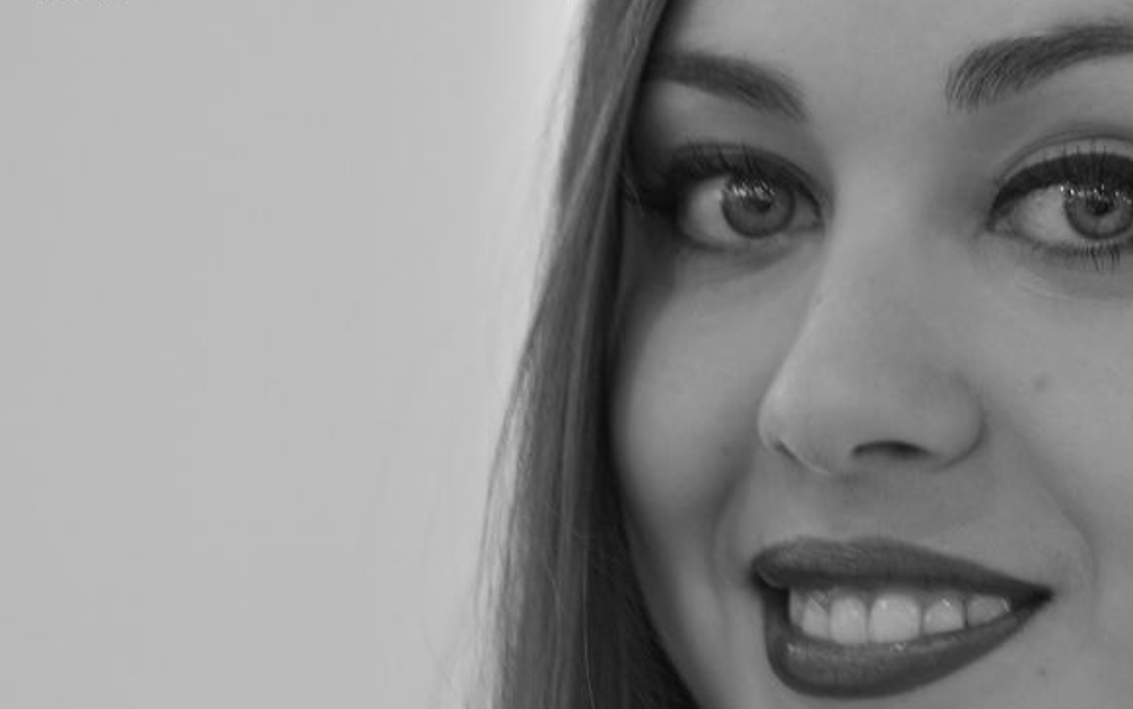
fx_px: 20389
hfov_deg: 3.2
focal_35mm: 660
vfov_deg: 2.0
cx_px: 863
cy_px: 510
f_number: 5.6
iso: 400
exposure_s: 1/13
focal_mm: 280
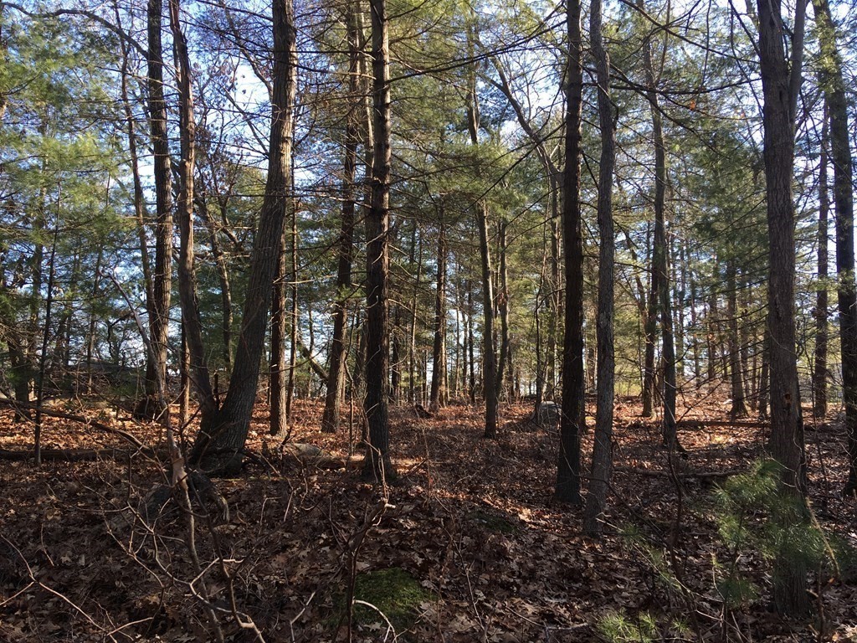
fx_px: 718
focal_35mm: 29
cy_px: 322
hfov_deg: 61.7
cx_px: 428
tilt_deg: +8.2
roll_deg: +0.1
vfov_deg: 48.2
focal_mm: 4.15
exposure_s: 1/179
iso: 25
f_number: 2.2
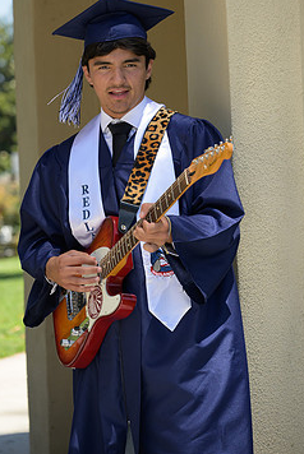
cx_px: 124
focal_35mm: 125
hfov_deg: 11.0
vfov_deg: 16.4
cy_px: 168
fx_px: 1580
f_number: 4
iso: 800
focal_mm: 99
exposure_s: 1/3200
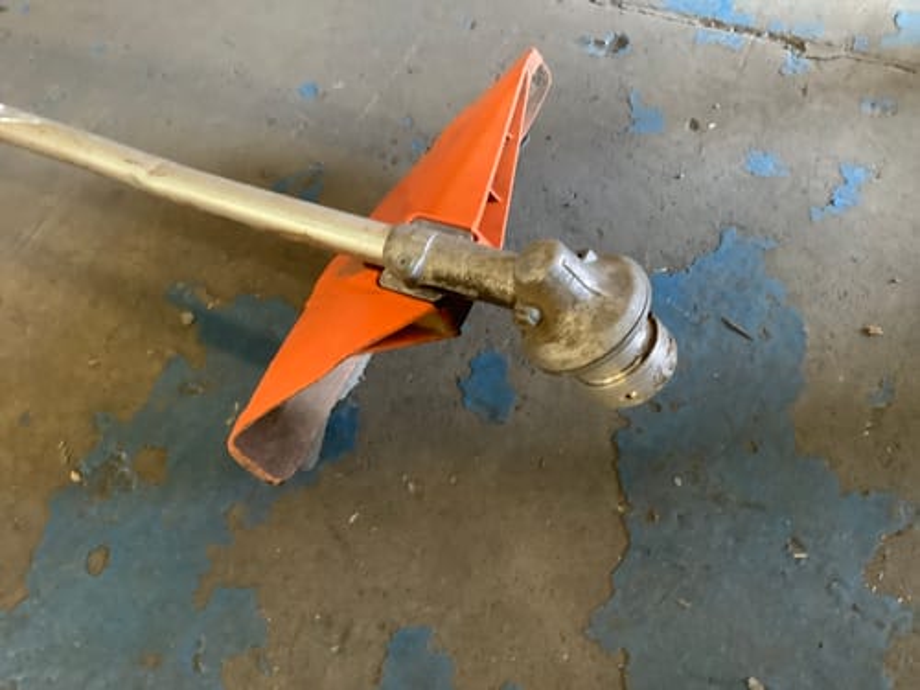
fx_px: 824
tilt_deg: -57.9
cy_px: 345
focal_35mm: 31
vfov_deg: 45.4
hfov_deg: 58.4
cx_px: 460
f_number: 2.4
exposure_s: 1/25
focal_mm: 3.3
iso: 500
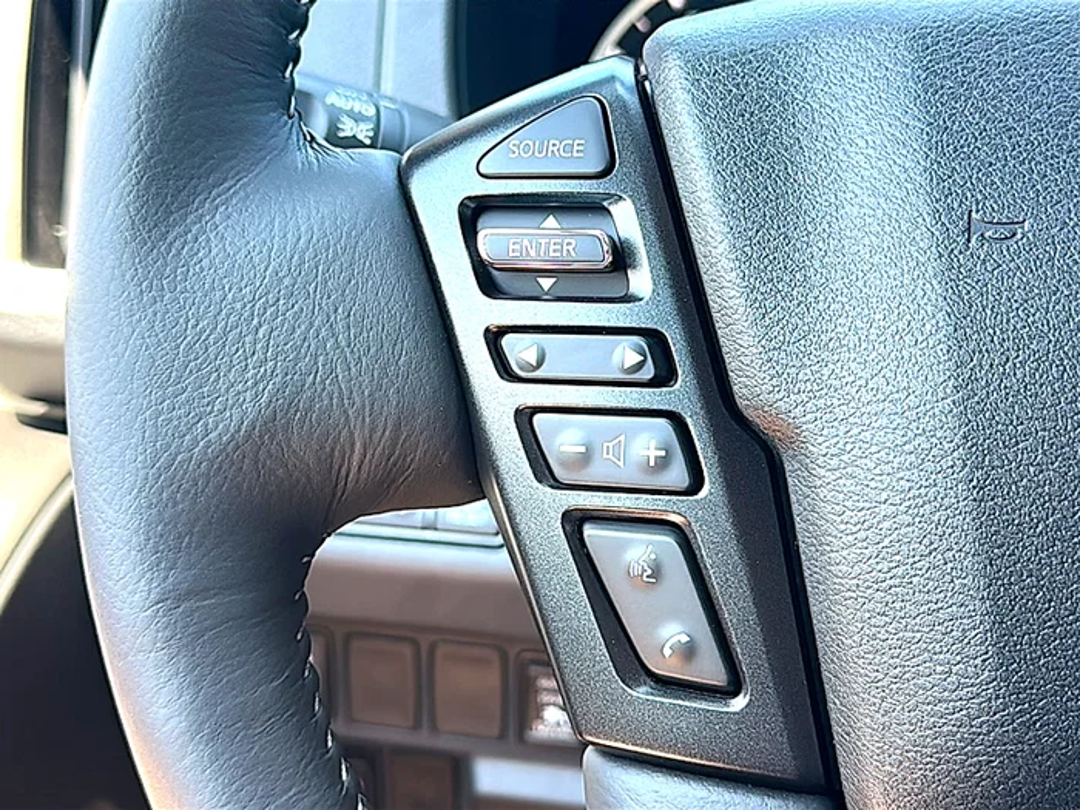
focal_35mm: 44
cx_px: 540
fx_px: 1373
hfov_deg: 42.9
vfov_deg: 32.9
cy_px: 405
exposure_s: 1/119
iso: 64
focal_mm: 6.86
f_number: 1.78
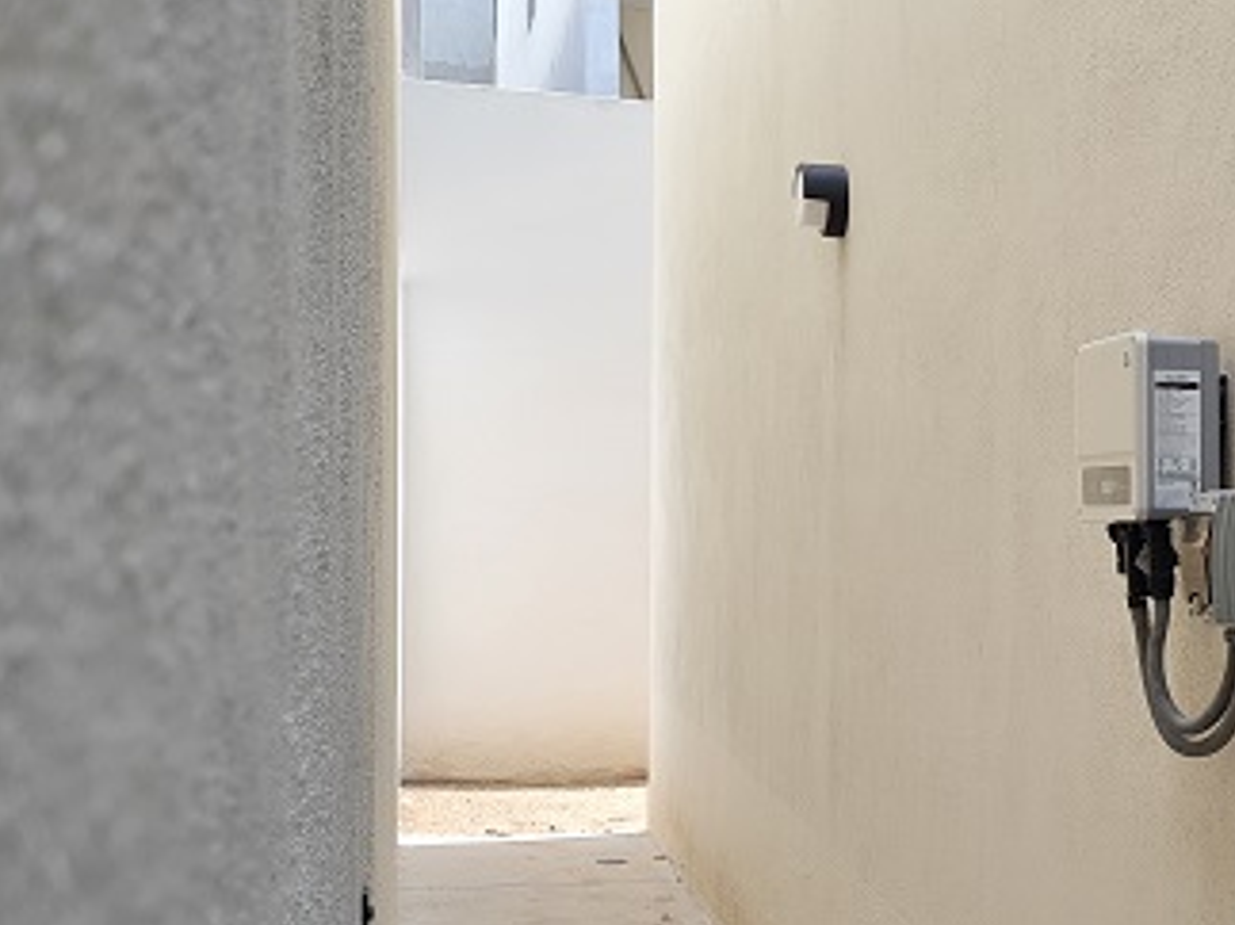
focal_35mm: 65
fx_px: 2318
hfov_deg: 27.0
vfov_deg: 22.5
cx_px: 1413
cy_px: 629
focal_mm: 5.4
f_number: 1.8
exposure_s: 1/726
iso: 50
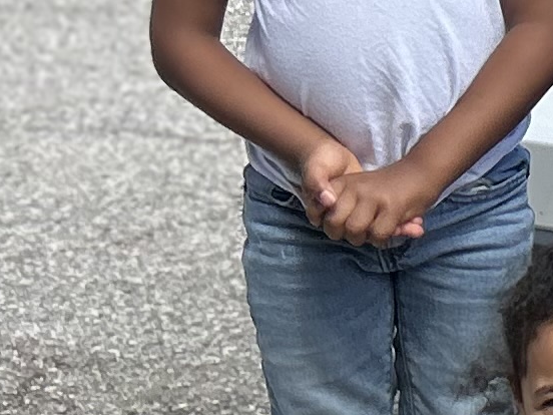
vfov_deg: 7.8
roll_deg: +0.3
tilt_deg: -10.6
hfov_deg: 8.7
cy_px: 87
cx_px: 1624
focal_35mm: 190
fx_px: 3035
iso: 50
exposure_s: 1/2353
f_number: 1.5
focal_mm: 5.7
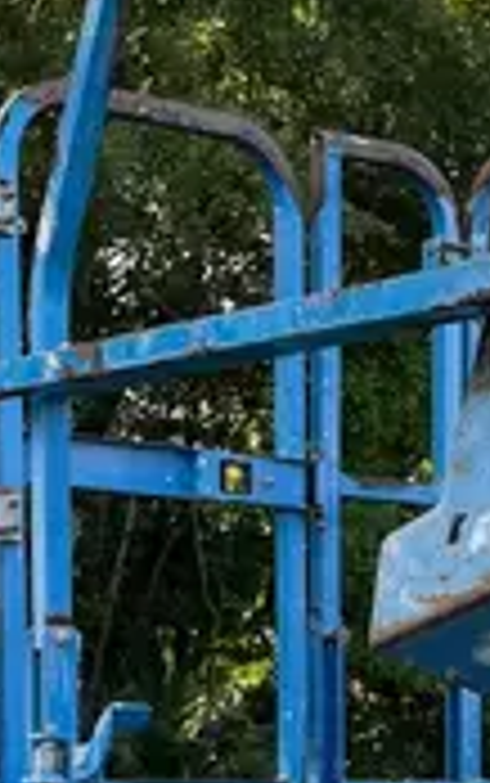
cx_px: 593
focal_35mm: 116
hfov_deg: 11.1
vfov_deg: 16.8
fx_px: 2474
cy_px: 1055
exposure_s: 1/278
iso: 32
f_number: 1.6
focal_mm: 4.2
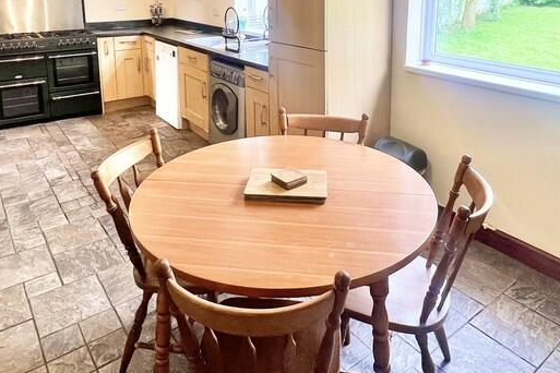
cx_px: 291
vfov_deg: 44.8
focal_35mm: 27
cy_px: 59
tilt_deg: -11.3
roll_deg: -0.5
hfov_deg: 67.4
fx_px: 420
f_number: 1.8
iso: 100
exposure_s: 1/100
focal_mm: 1.57
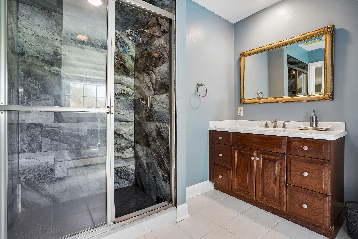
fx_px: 169
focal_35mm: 17
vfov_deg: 70.4
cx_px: 179
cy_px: 120
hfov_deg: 93.3
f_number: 5.6
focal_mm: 17
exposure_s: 1/13
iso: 400
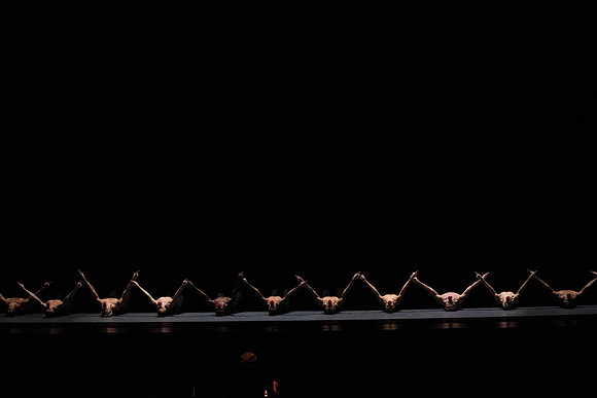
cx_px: 298
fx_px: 1161
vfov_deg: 19.5
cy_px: 199
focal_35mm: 70
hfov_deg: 28.8
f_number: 10
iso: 20000
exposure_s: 1/400
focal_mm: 70
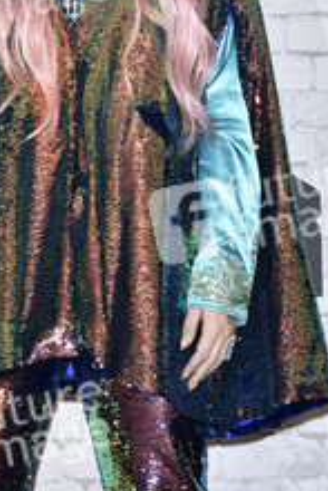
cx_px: 60
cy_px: 100
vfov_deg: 6.9
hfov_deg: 4.6
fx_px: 4093
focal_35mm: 300
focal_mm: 165
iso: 2000
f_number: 6.3
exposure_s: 1/250
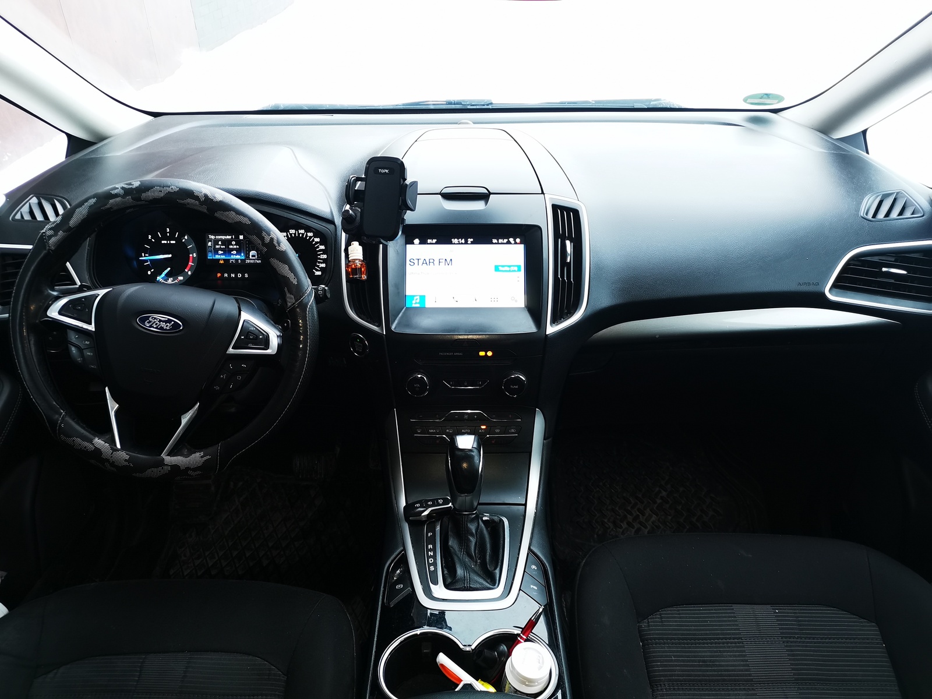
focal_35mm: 27
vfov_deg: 51.4
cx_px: 466
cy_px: 350
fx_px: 727
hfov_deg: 65.3
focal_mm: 5.58
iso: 125
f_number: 1.8
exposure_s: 1/50
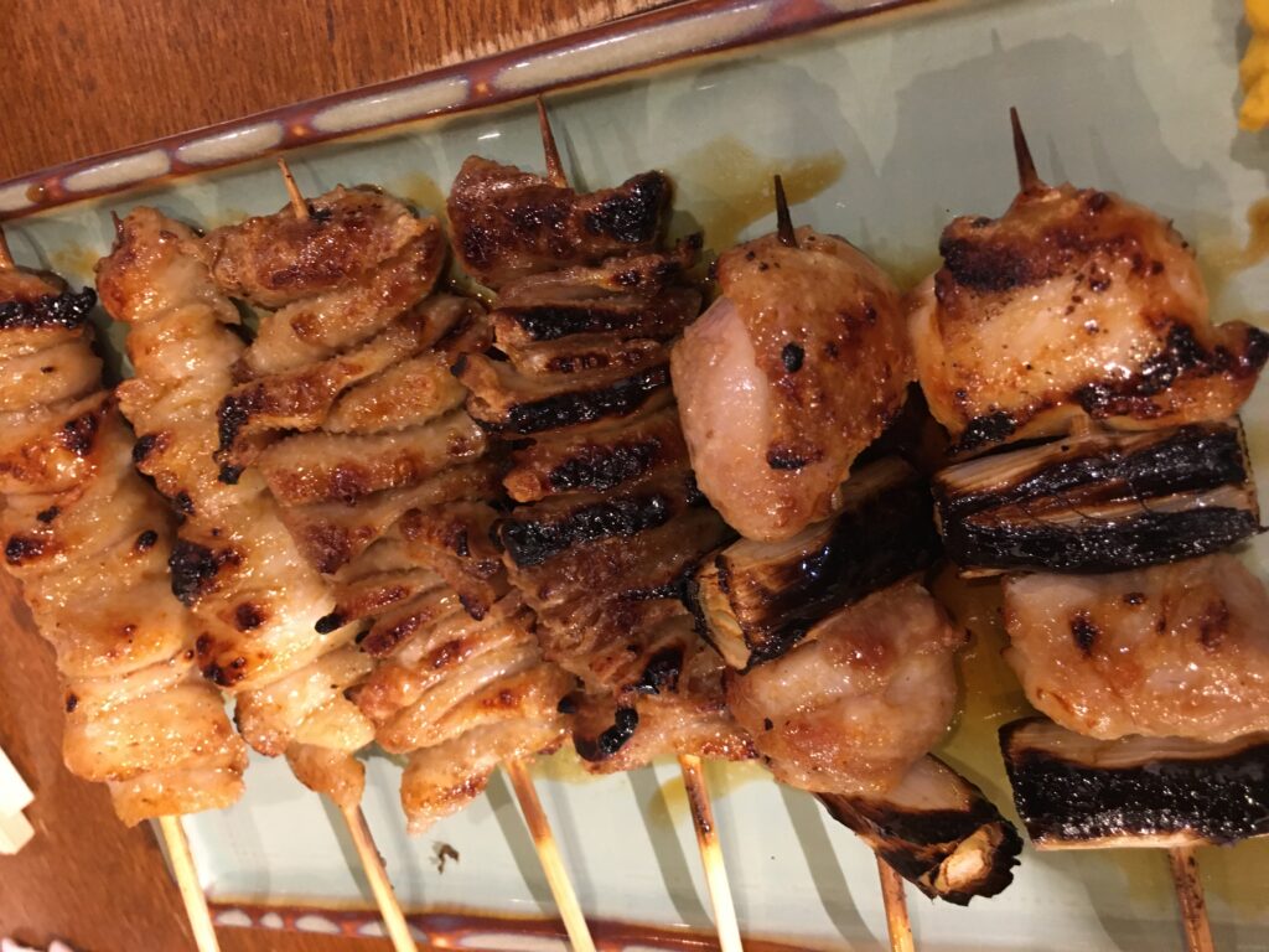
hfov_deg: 61.7
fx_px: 1063
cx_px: 634
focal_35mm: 29
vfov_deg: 48.2
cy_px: 476
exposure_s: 1/20
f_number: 2.2
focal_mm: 4.15
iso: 200
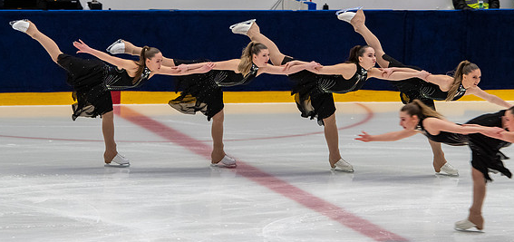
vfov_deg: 4.0
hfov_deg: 8.5
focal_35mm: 264
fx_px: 3466
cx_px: 257
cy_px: 78
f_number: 5.6
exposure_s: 1/320
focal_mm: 155
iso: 1600
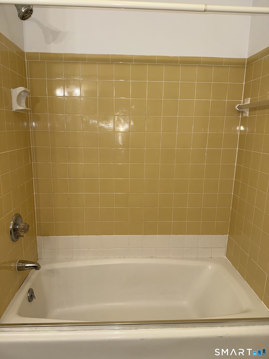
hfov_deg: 56.8
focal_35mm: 24
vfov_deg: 71.6
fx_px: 249
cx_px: 134
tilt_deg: -10.8
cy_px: 180
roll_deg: -0.9
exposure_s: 1/120
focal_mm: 6.76
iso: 100
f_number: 1.78
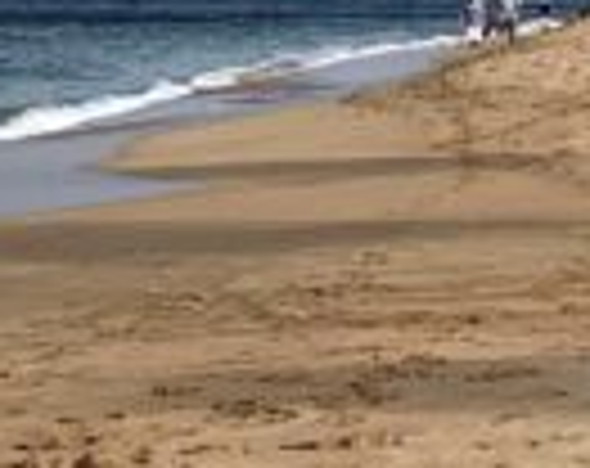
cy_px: -81
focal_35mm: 199
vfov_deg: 7.7
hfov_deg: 9.7
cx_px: 315
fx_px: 3465
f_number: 1.8
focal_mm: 4.25
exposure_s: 1/2833
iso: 25
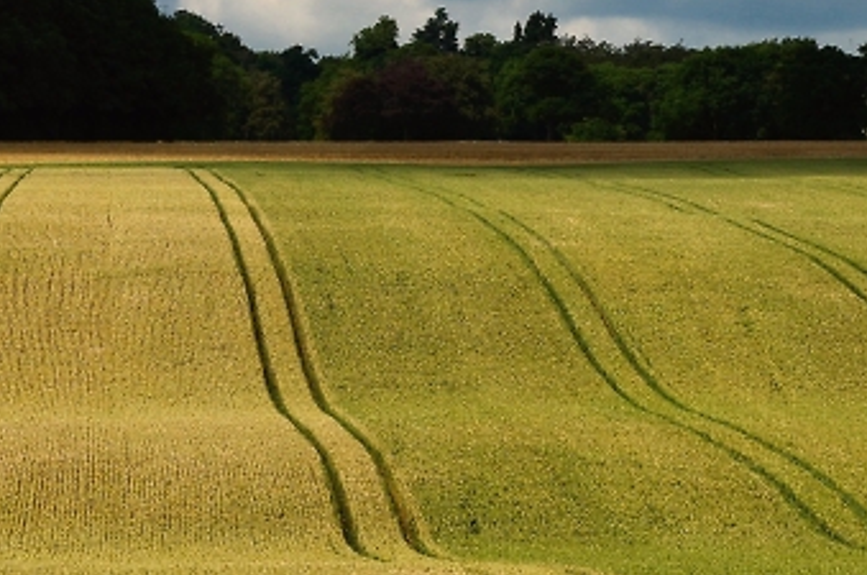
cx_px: 156
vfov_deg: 6.1
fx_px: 5315
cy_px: -240
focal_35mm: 221
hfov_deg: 9.3
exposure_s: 1/250
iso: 100
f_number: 5.6
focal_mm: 50
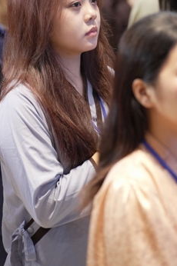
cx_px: 104
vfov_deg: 7.3
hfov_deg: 4.9
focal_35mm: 282
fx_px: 2084
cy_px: 65
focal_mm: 150
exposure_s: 1/160
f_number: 2.8
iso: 2500
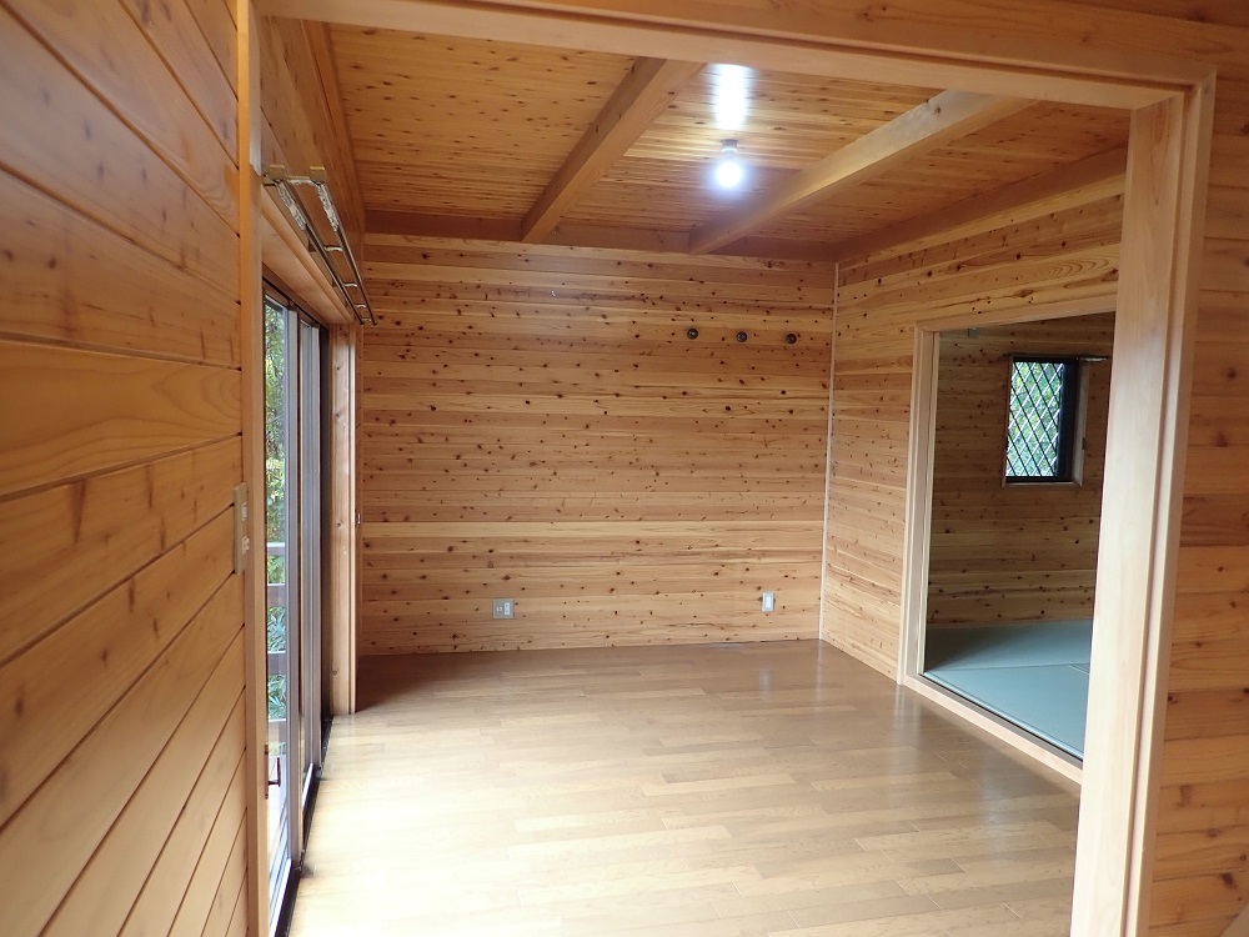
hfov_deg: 69.4
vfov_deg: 54.9
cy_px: 468
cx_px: 624
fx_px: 902
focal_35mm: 25
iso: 125
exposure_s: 1/60
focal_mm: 4.5
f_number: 2
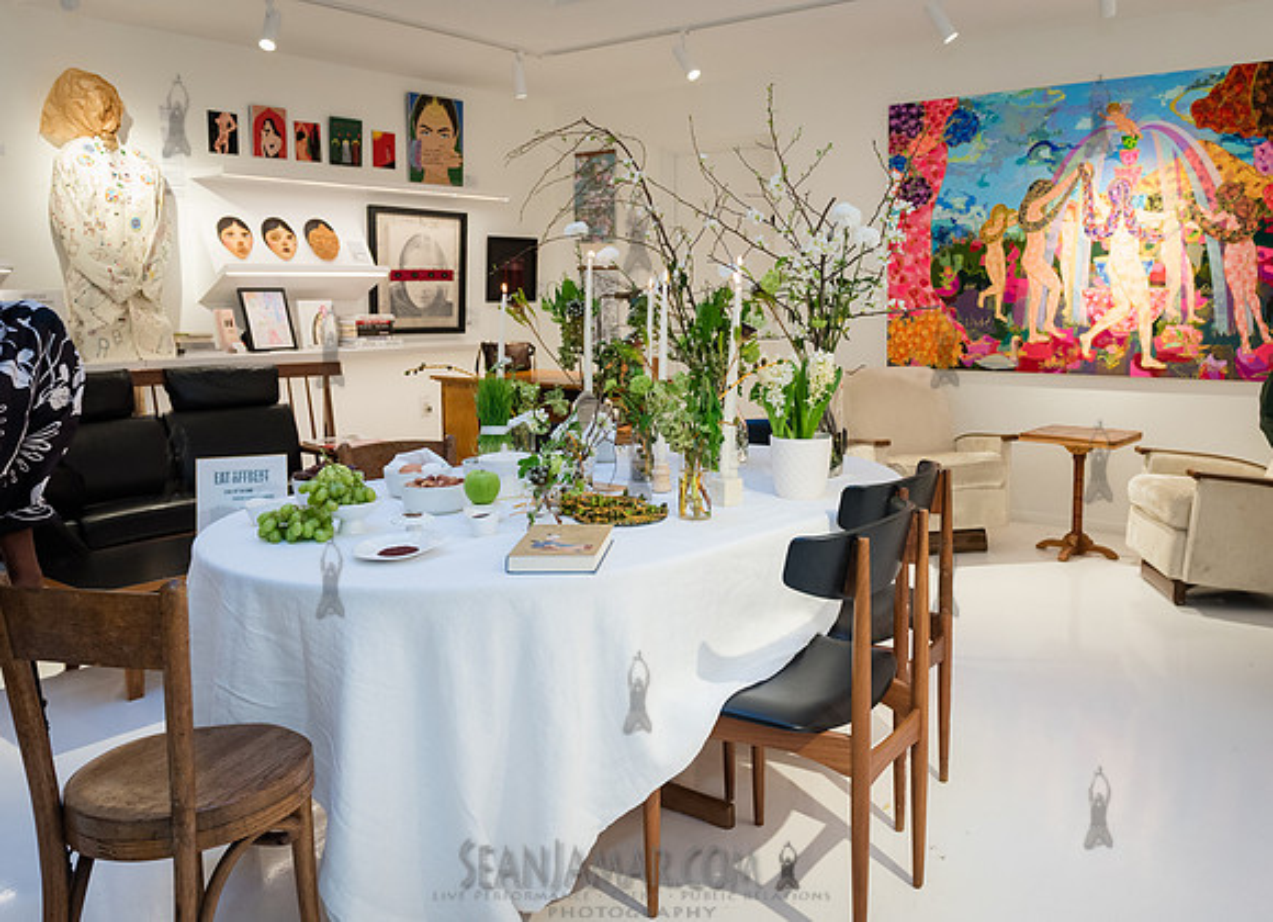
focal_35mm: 30
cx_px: 743
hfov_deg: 61.0
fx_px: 1072
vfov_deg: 46.4
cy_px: 408
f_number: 4
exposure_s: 1/200
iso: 1600
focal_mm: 24
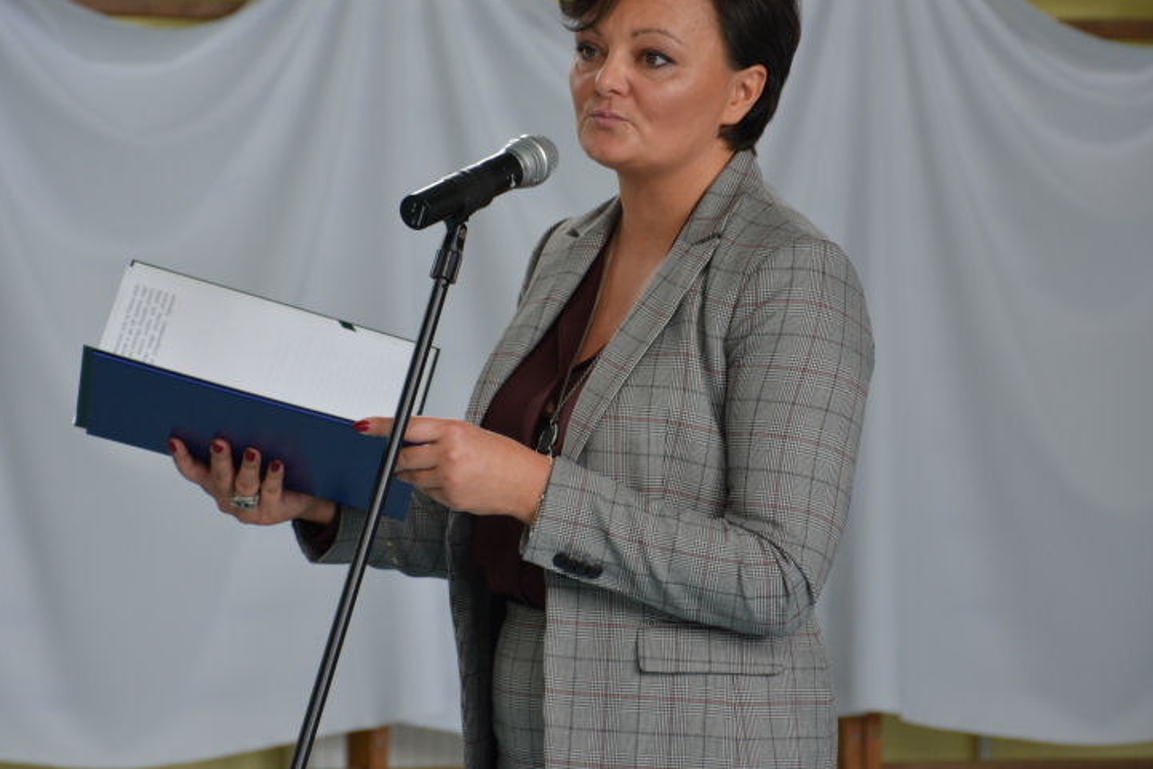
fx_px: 6298
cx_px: 534
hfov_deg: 10.5
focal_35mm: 197
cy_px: 345
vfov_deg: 7.0
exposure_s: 1/100
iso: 400
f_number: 5.6
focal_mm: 105
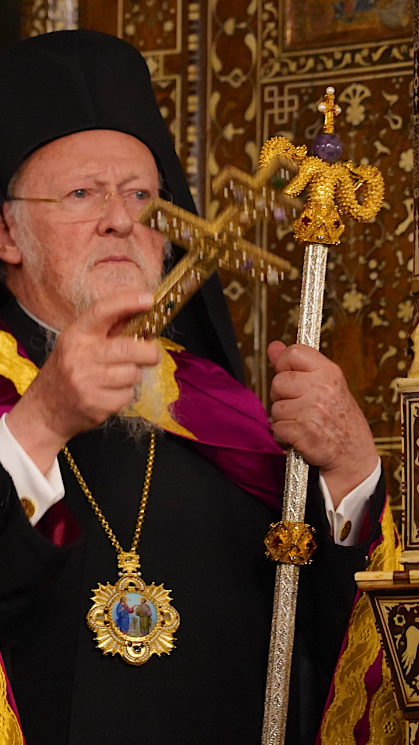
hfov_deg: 7.8
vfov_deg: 13.9
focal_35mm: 155
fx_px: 3063
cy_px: 374
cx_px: 97
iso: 8000
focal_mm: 98
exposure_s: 1/160
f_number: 4
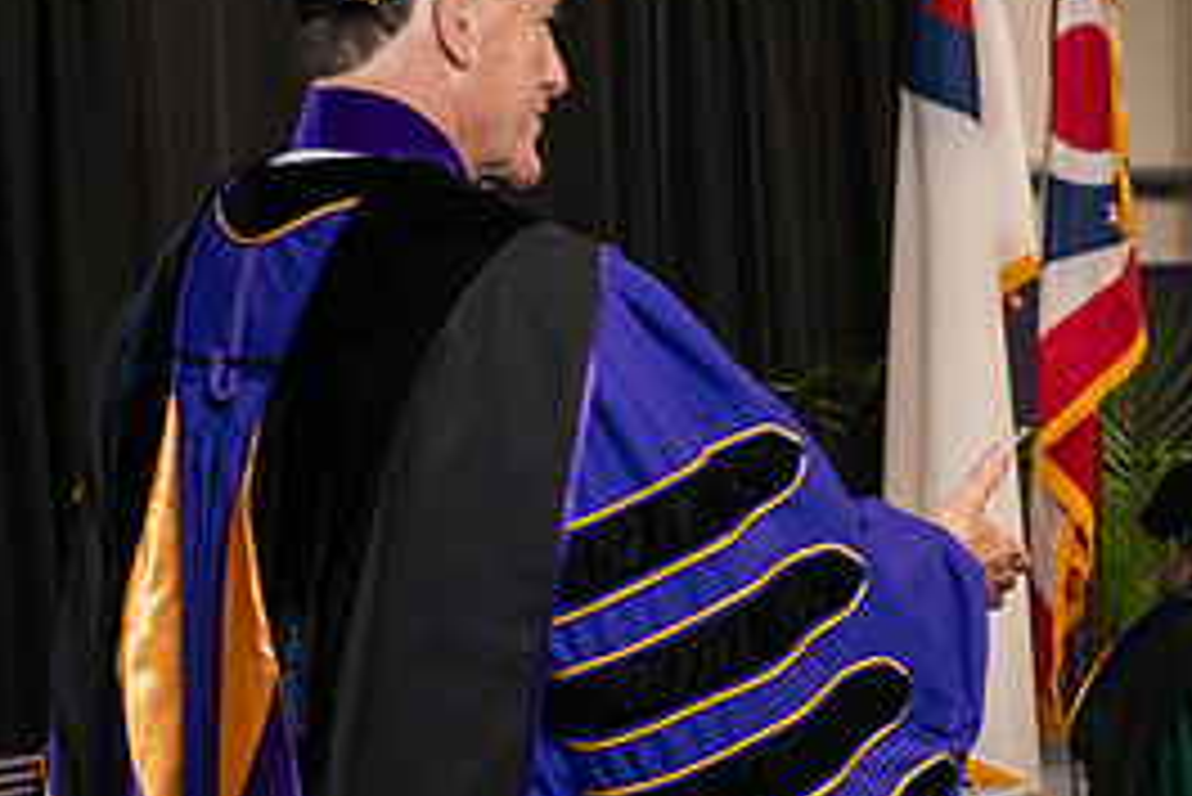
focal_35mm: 153
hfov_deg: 13.3
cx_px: 1066
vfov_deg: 9.0
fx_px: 5069
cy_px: 335
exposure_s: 1/125
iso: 1600
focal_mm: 70
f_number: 5
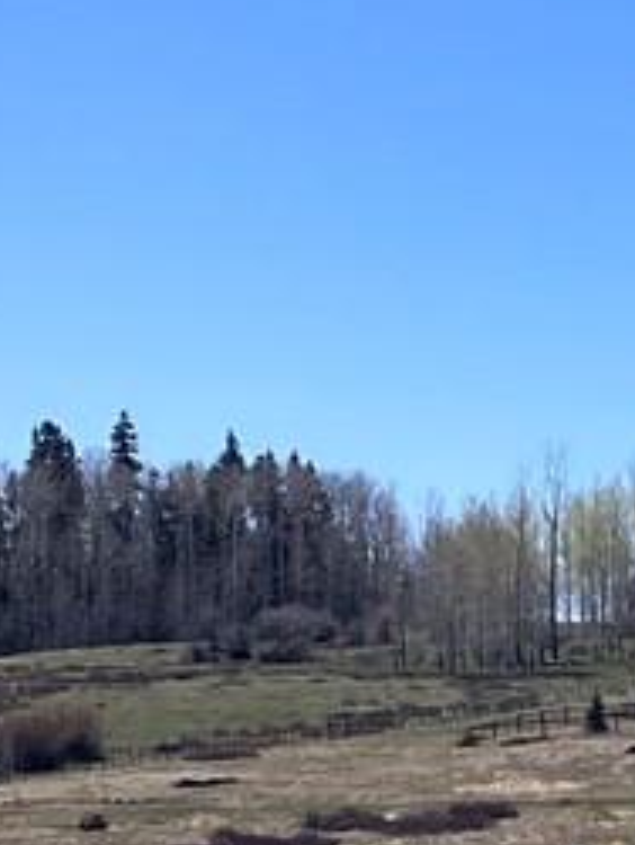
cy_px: 1055
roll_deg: +0.1
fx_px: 4371
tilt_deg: -2.0
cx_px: 2192
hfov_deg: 7.0
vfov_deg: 10.8
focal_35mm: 179
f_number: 1.8
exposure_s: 1/1946
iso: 32
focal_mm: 3.99
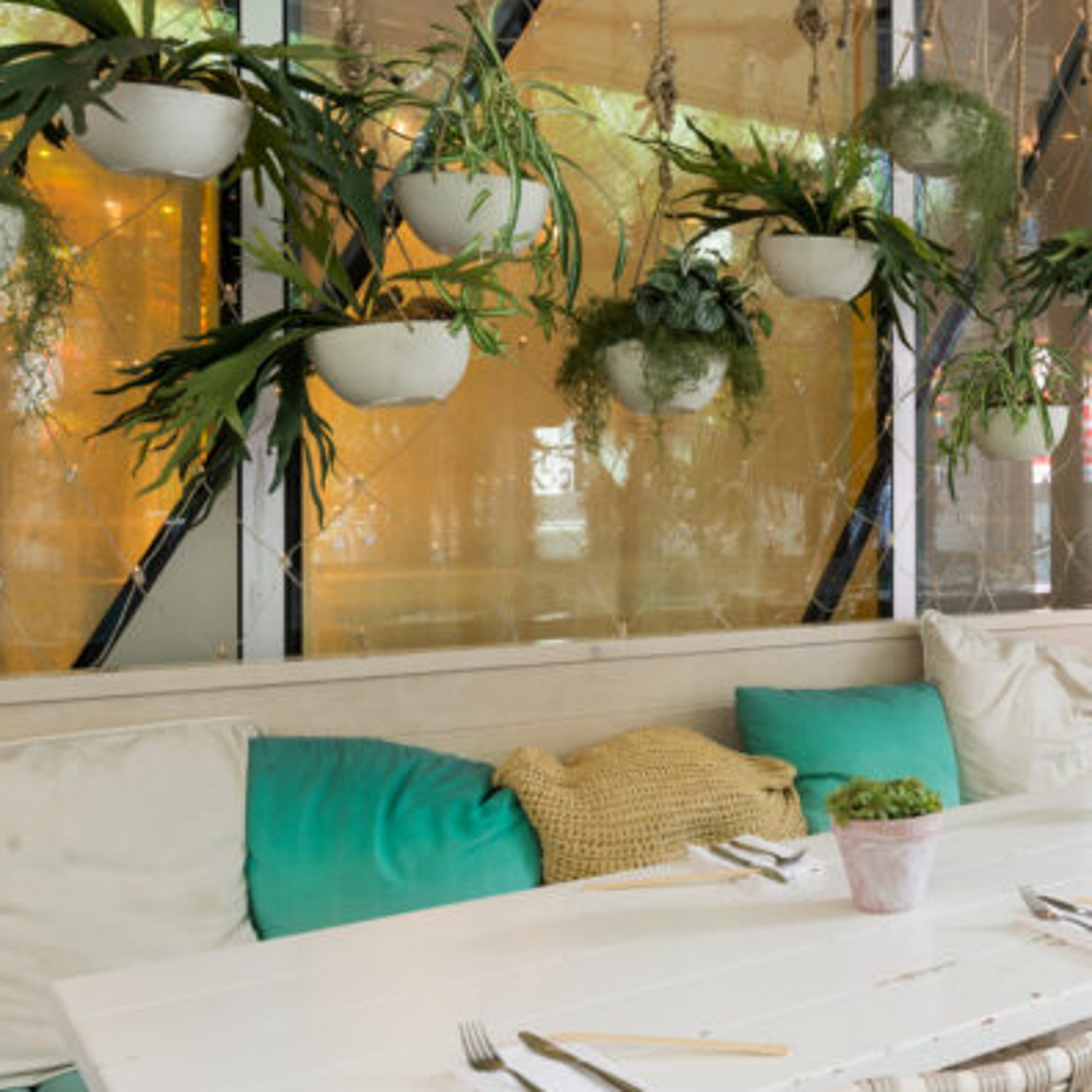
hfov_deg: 38.1
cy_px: 513
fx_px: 1356
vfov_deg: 43.8
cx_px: 1136
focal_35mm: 38
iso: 100
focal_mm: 17
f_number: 11
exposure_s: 1.6
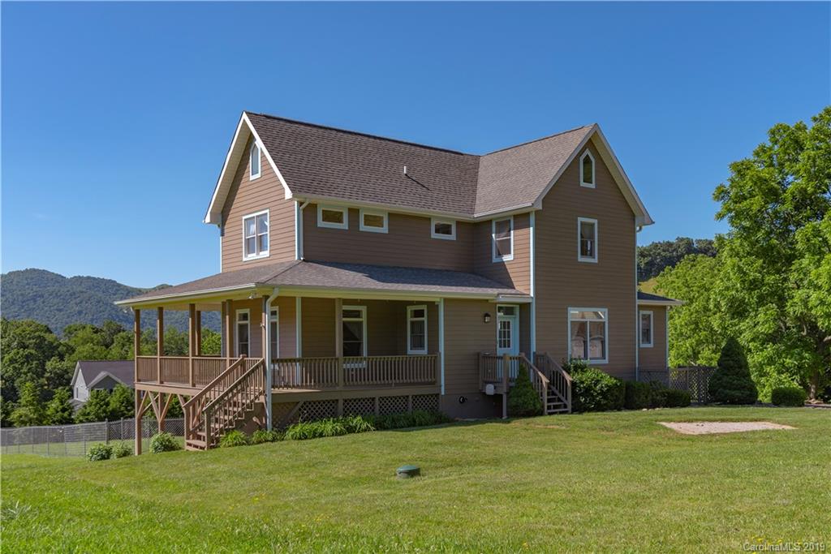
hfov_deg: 58.7
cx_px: 416
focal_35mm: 32
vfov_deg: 41.1
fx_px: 739
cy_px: 277
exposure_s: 1/320
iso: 100
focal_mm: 32
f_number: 8
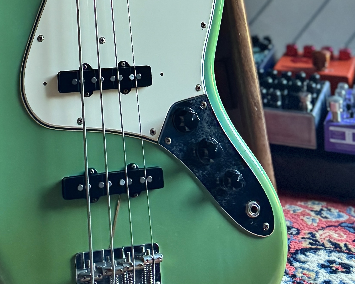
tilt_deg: +2.7
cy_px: -162
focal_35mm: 81
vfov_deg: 16.9
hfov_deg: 23.3
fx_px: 851
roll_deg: +0.6
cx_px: 86
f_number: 1.78
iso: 640
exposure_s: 1/60
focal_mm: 6.76
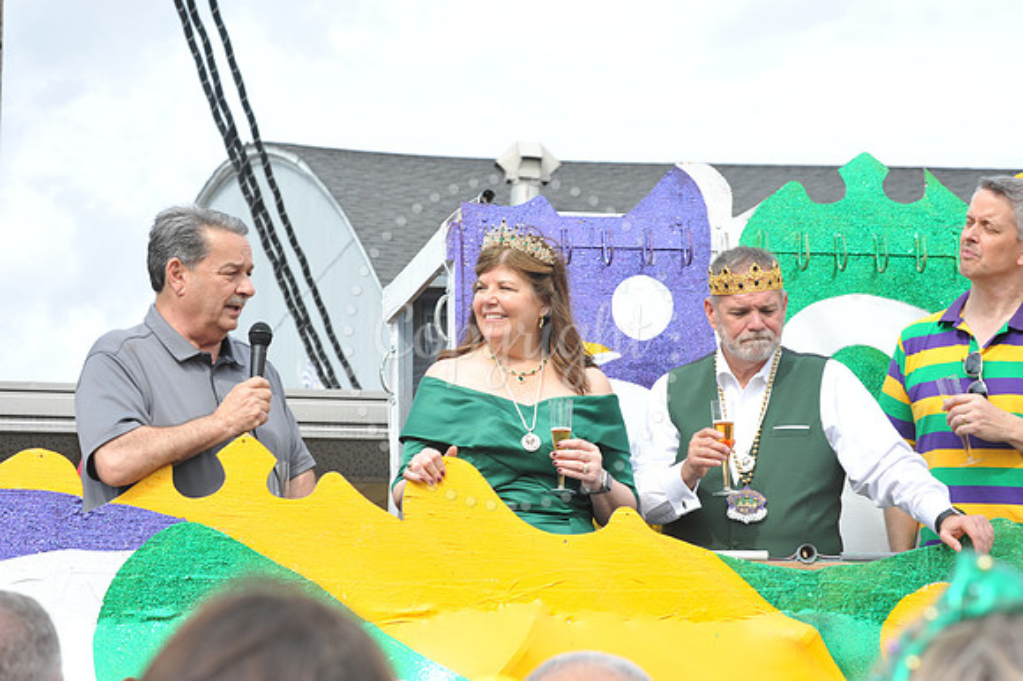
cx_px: 512
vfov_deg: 11.4
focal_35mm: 120
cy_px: 340
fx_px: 3408
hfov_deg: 17.1
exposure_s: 1/100
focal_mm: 120
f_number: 11
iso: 200
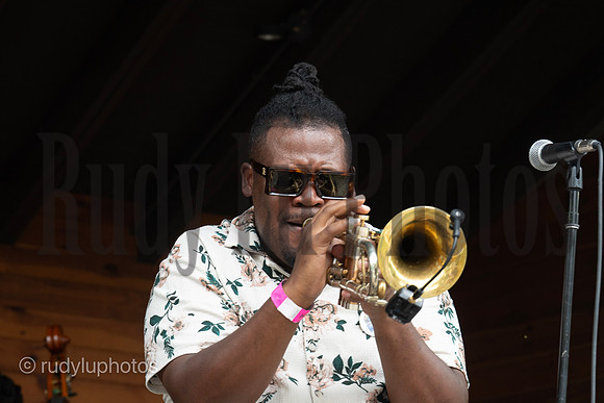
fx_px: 2316
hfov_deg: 14.9
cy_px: 202
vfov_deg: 9.9
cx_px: 302
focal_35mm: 138
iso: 800
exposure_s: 1/320
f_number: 6.3
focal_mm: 92
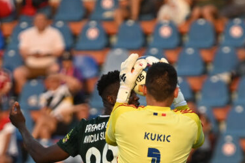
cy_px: 244
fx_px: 4814
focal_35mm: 708
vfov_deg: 1.9
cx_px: 87
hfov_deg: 2.9
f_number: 2.8
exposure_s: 1/2500
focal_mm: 190
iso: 400
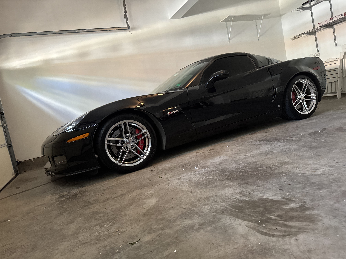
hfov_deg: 71.6
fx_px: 240
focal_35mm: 24
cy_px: 130
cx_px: 173
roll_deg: +11.3
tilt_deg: -5.0
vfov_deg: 56.8
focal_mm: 6.76
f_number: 1.78
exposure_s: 1/60
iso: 640
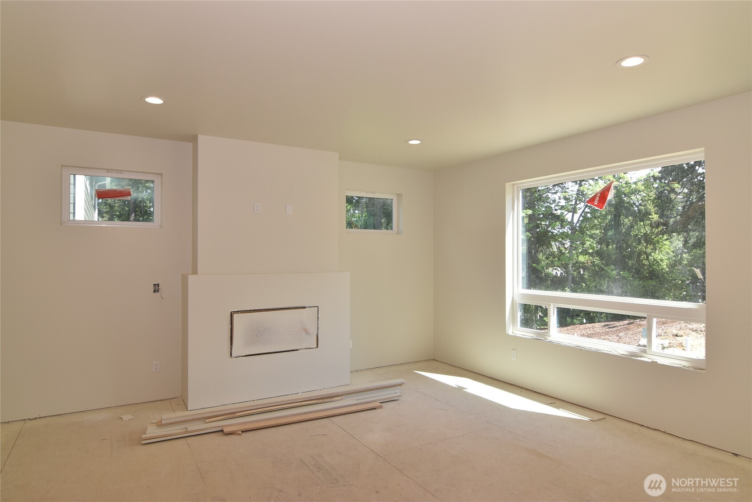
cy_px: 251
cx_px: 376
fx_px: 439
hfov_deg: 81.2
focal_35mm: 21
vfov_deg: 59.6
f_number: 8
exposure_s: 1/200
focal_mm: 14
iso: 400
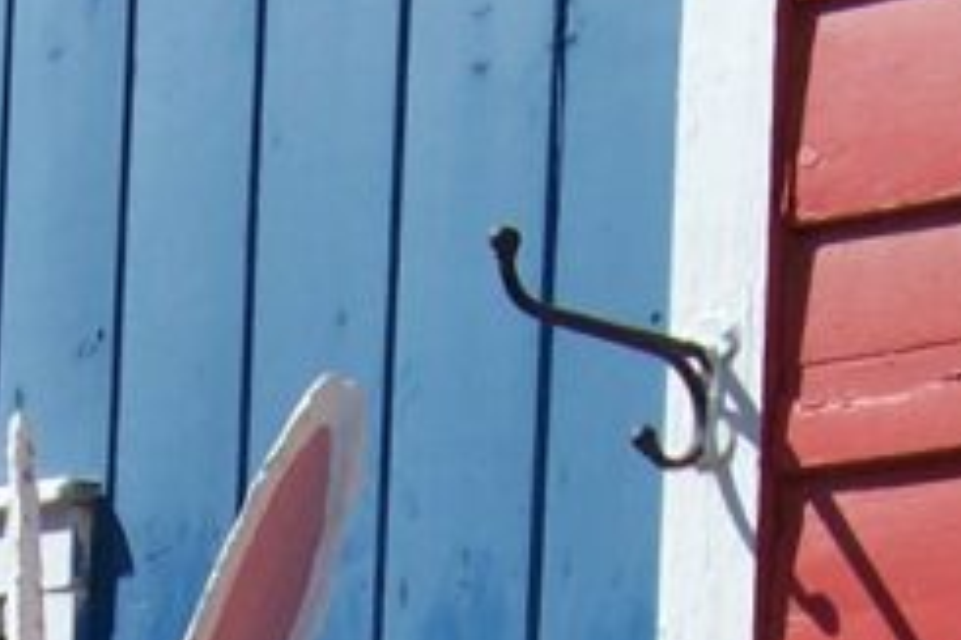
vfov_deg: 8.6
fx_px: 3948
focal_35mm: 148
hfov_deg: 13.7
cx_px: 78
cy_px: 1457
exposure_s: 1/750
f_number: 5.6
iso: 80
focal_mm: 5.6
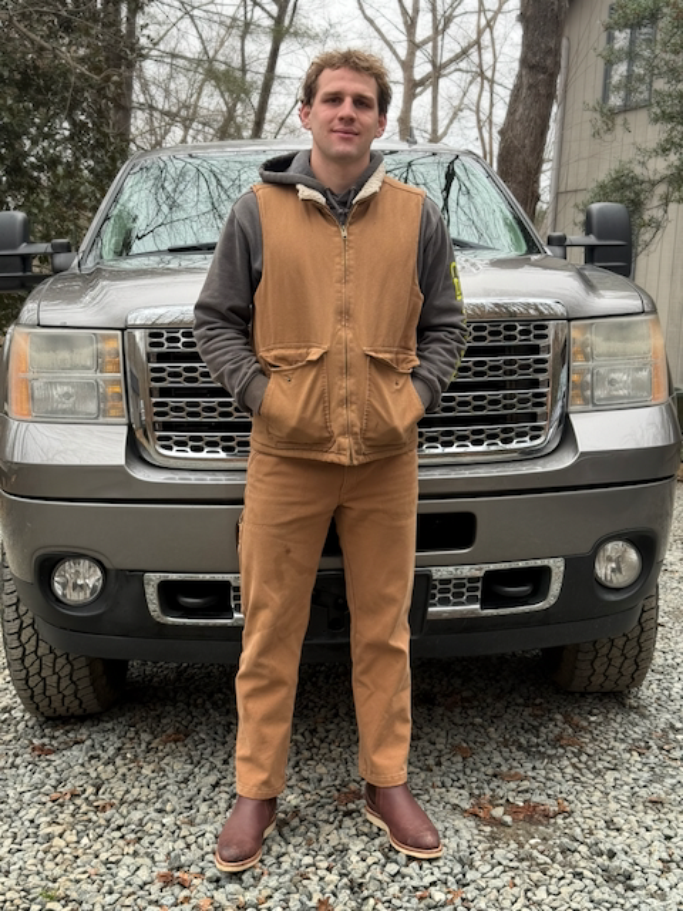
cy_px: 456
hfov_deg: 30.3
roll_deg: -2.8
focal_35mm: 48
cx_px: 342
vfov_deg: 39.7
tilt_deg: -8.0
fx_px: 1263
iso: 100
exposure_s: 1/215
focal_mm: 6.76
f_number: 1.78
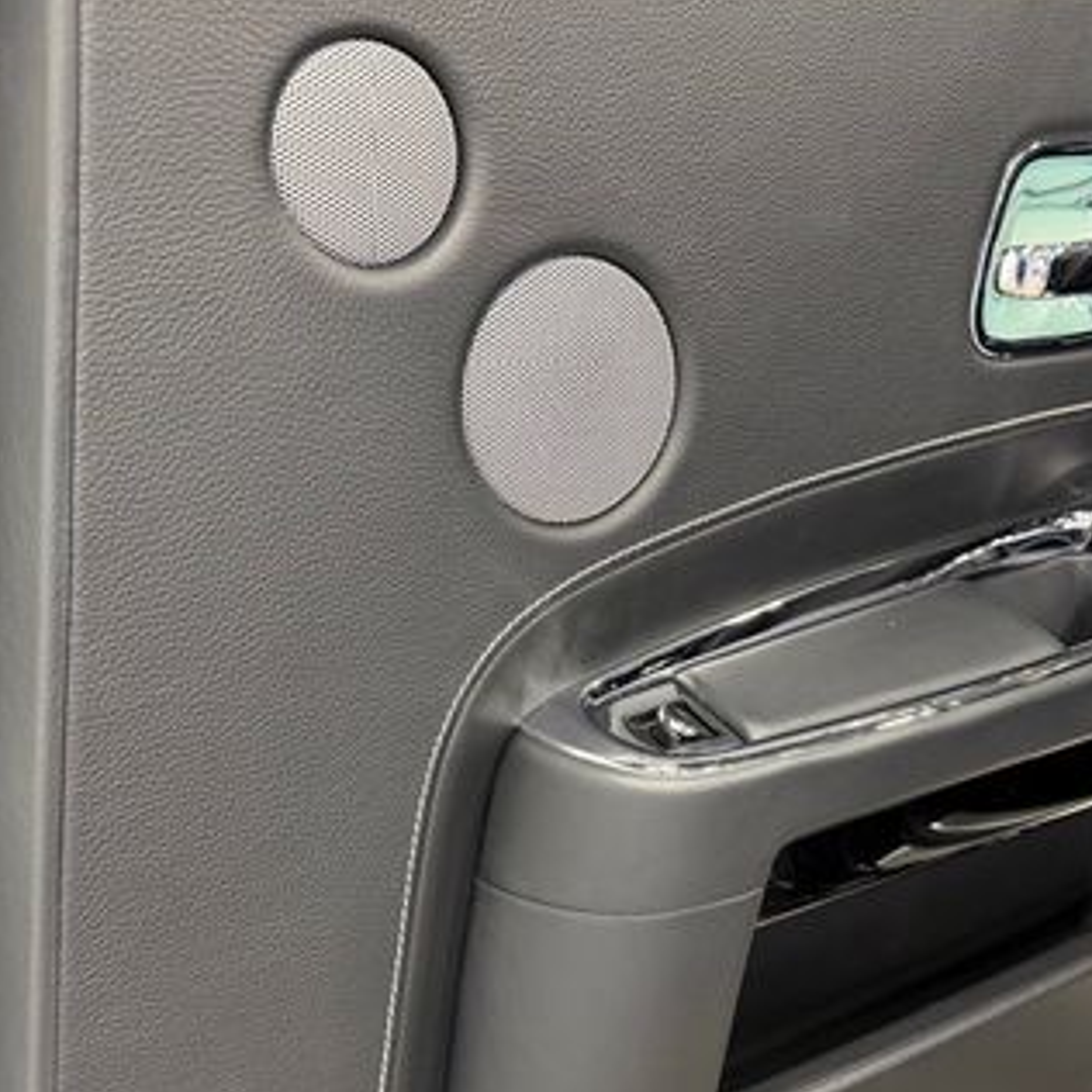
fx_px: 1535
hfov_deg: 38.9
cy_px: 795
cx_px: 688
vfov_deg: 38.3
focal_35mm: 43
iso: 250
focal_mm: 6.76
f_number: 1.78
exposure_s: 1/60
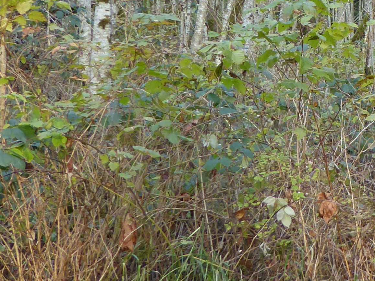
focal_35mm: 135
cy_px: 72
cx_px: 373
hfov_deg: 14.4
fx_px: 1462
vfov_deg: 11.0
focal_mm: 6.7
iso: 160
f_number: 3.7
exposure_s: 1/60
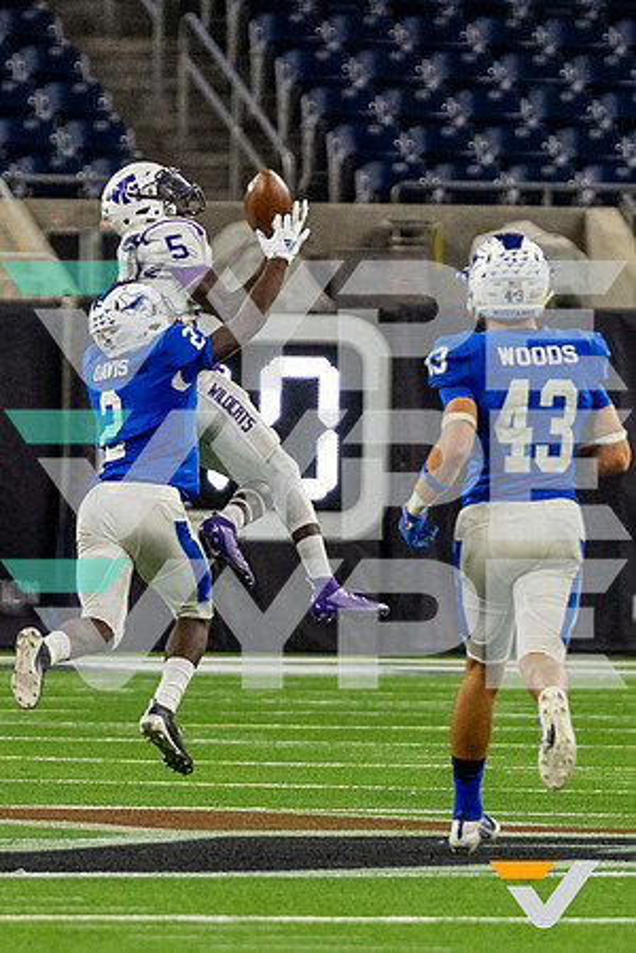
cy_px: 505
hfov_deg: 1.8
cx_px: 191
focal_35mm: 746
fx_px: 19763
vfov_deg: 2.8
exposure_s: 1/1250
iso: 1250
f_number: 2.8
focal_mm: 200
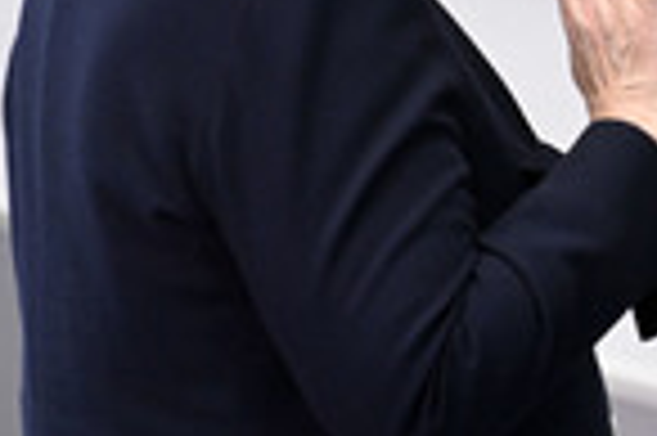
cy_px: -72
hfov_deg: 1.3
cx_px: 920
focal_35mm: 1548
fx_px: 28219
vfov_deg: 0.9
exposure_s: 1/320
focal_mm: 500
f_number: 5.6
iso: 8000
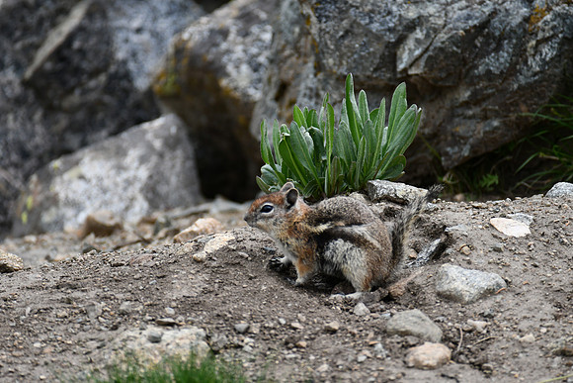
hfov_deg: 4.6
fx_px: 7164
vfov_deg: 3.1
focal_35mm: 450
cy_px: 192
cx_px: 286
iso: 450
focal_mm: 300
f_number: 5.6
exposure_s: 1/500
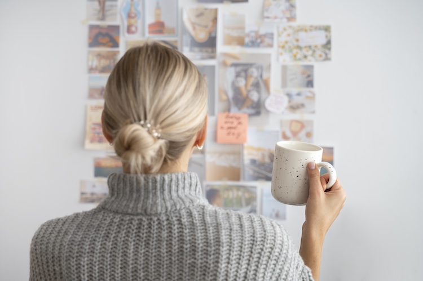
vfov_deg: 18.2
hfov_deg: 27.0
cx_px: 212
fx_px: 881
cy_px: 140
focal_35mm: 75
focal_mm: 75
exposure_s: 1/500
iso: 250
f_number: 3.5
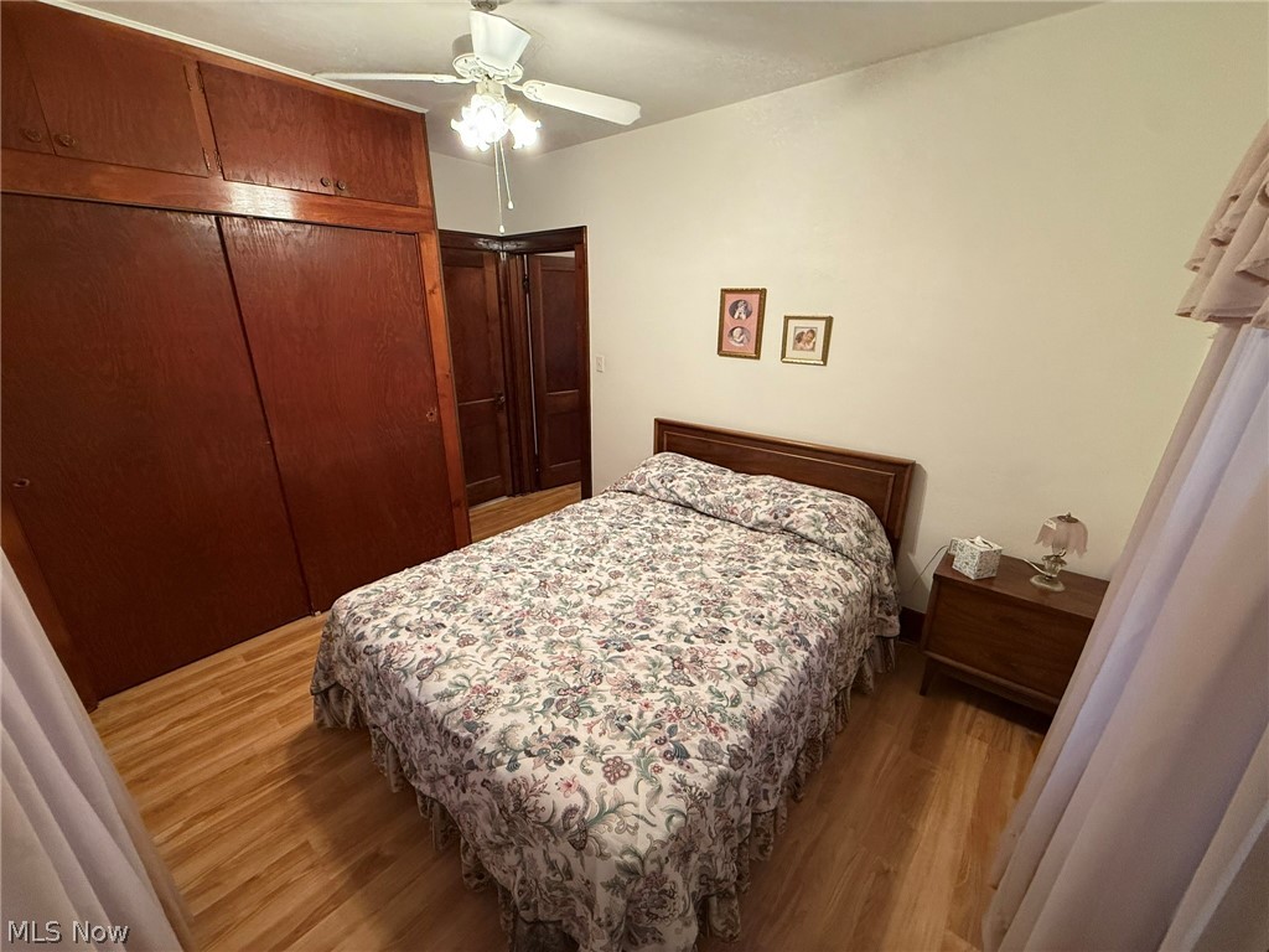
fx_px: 513
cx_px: 634
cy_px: 476
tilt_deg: -18.9
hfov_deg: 102.1
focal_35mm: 14
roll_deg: -0.6
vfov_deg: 85.7
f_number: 2.2
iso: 400
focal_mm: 2.22
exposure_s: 1/60
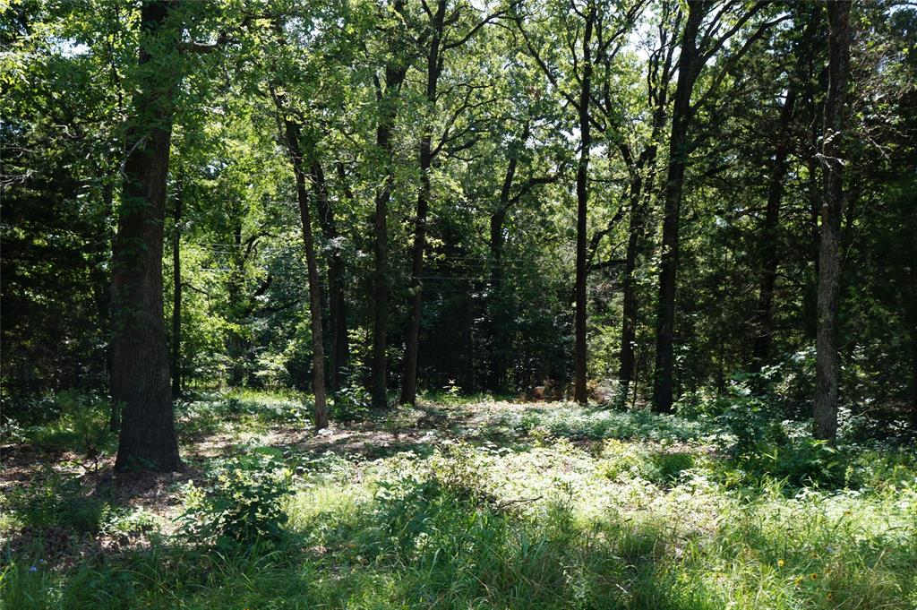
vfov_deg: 36.8
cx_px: 458
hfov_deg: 53.2
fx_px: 916
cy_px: 305
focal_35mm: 36
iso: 100
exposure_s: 1/50
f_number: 9
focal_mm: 24
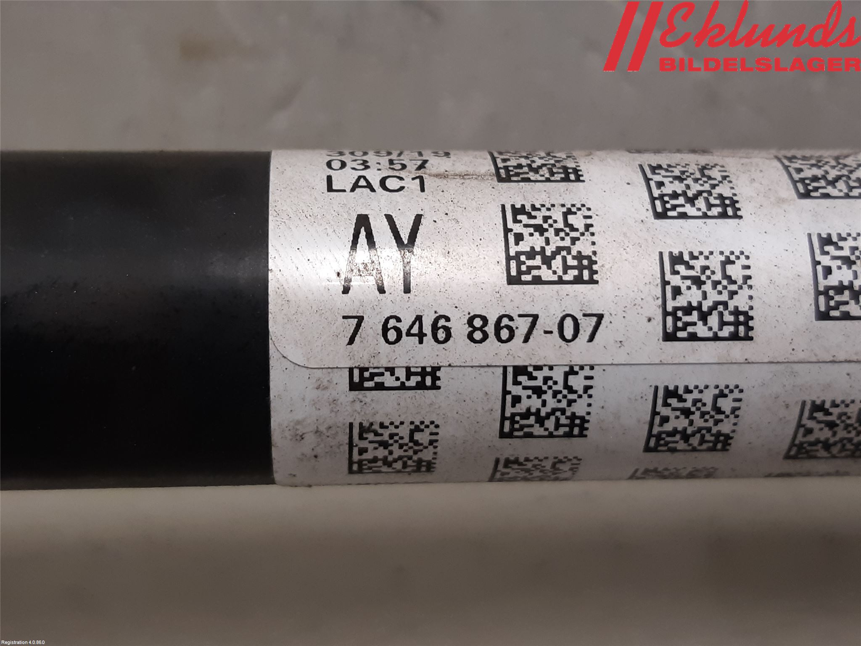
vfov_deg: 53.1
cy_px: 323
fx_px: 647
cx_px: 430
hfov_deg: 67.3
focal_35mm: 26
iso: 100
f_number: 1.7
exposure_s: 1/50
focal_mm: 3.93
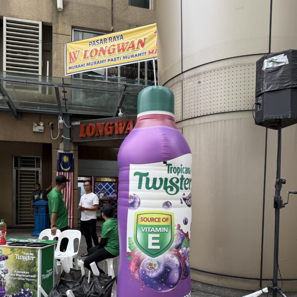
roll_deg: -1.4
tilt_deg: -2.5
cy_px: 202
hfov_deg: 55.6
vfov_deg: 54.3
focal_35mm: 29
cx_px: 145
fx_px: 282
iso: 80
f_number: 1.78
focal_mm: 6.76
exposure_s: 1/423
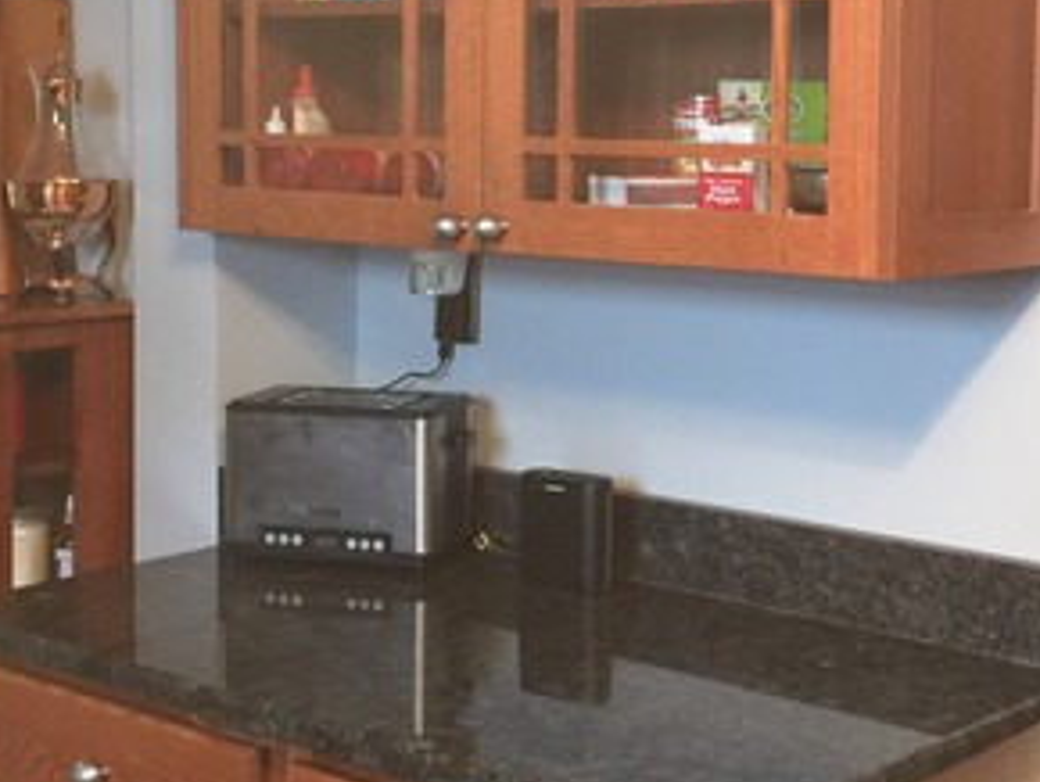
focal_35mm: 64
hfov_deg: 30.0
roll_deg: -1.8
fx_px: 1924
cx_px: 714
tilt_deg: -6.3
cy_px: 294
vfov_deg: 22.9
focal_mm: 4.15
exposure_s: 1/8
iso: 125
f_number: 2.2
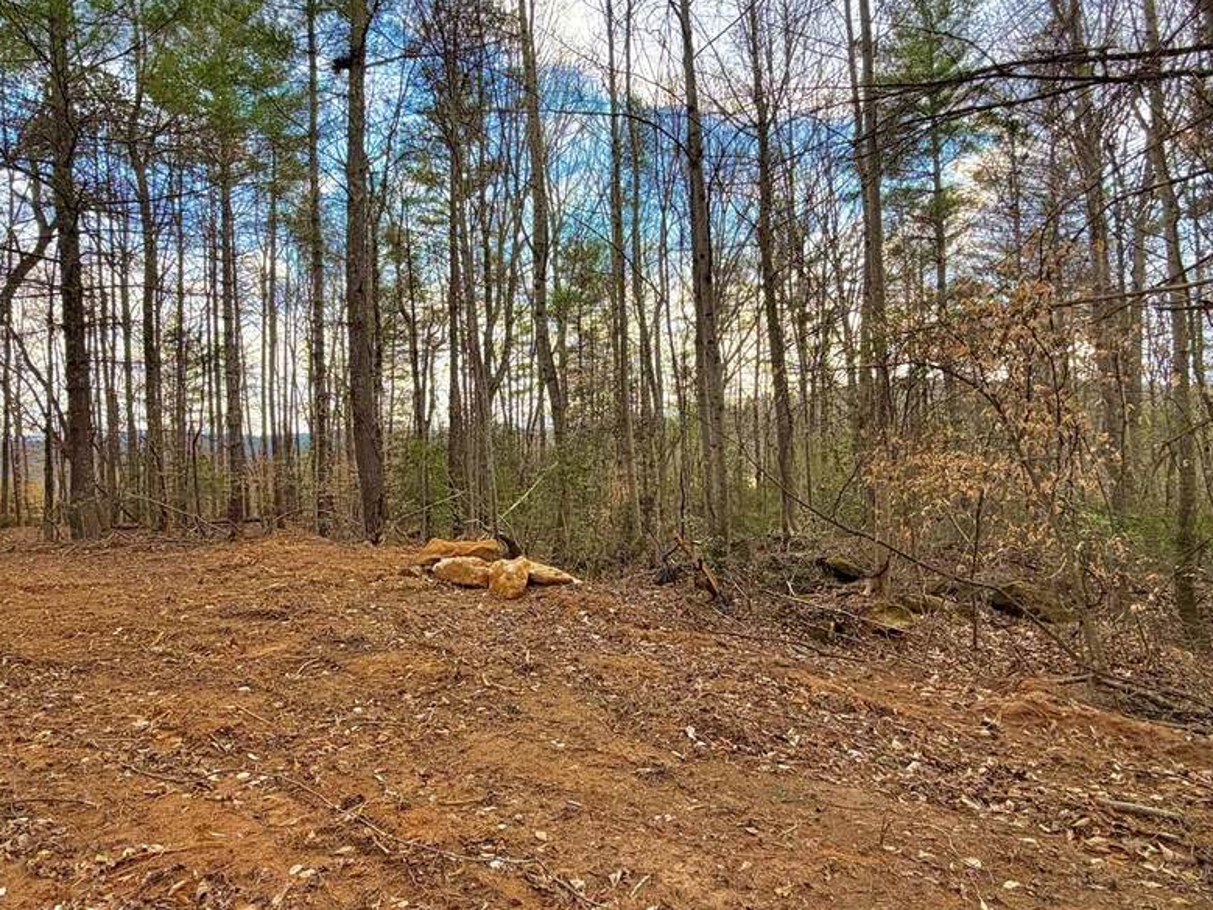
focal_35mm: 23
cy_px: 414
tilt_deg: +1.6
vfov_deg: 58.8
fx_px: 806
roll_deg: +3.1
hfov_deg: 73.7
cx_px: 536
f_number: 2.2
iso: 50
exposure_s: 1/203
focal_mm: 2.22
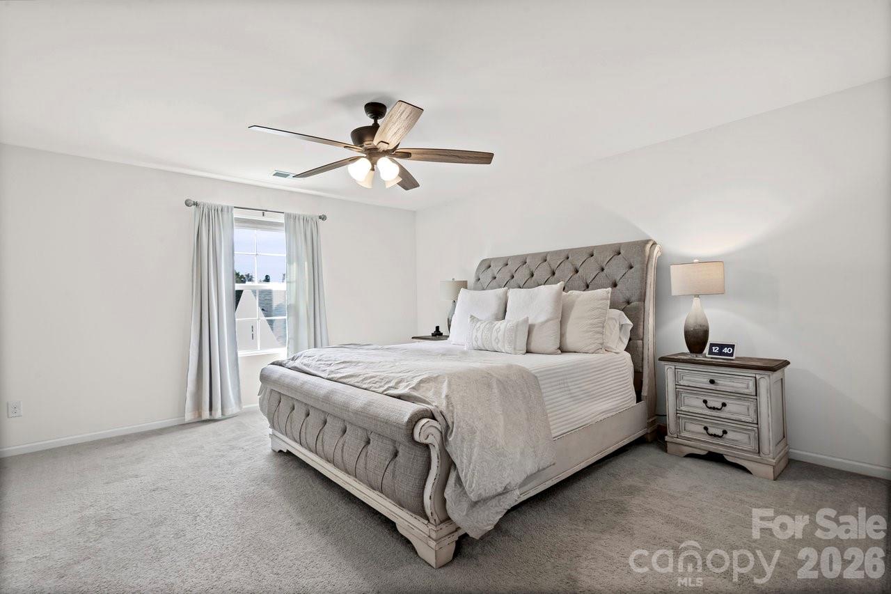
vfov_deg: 73.7
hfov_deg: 96.7
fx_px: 396
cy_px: 297
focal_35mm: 16
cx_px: 446
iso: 100
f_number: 11
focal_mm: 16
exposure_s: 1/2
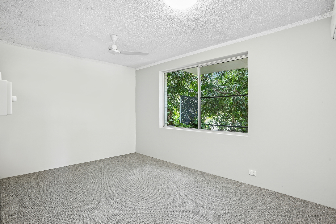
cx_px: 168
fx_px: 159
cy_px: 112
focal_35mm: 17
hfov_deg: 93.3
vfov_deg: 70.4
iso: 200
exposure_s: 1.3
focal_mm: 17
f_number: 11
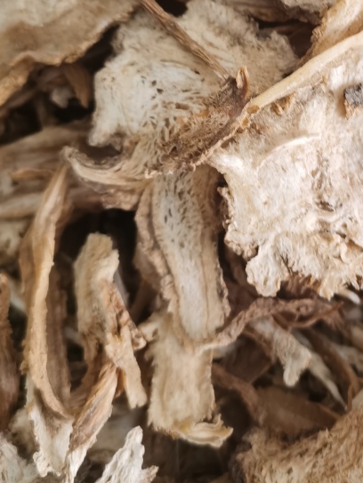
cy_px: 124
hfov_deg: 26.9
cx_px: 296
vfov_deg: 35.4
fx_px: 741
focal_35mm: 53
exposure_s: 1/30
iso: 400
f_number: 1.8
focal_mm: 5.58
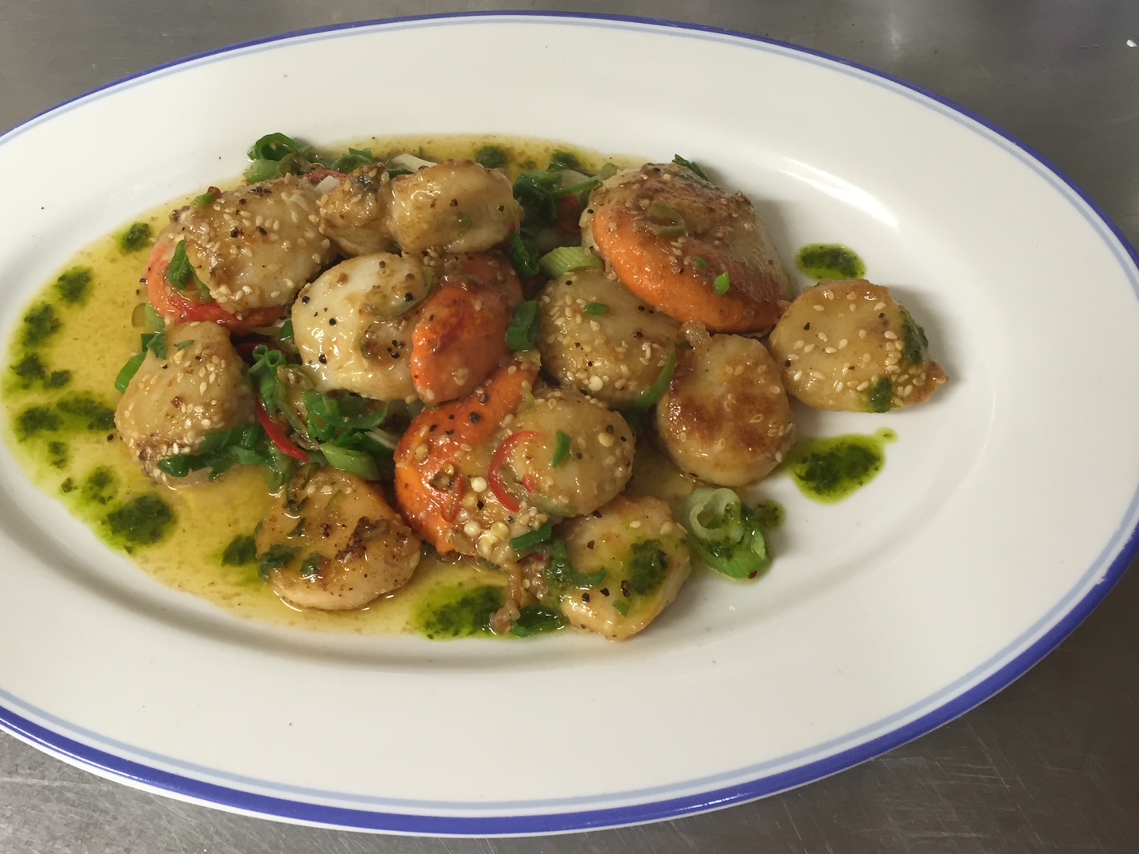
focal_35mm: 33
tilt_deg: -59.0
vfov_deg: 42.9
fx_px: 1086
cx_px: 493
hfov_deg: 55.2
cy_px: 394
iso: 125
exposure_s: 1/33
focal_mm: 4.15
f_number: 2.2
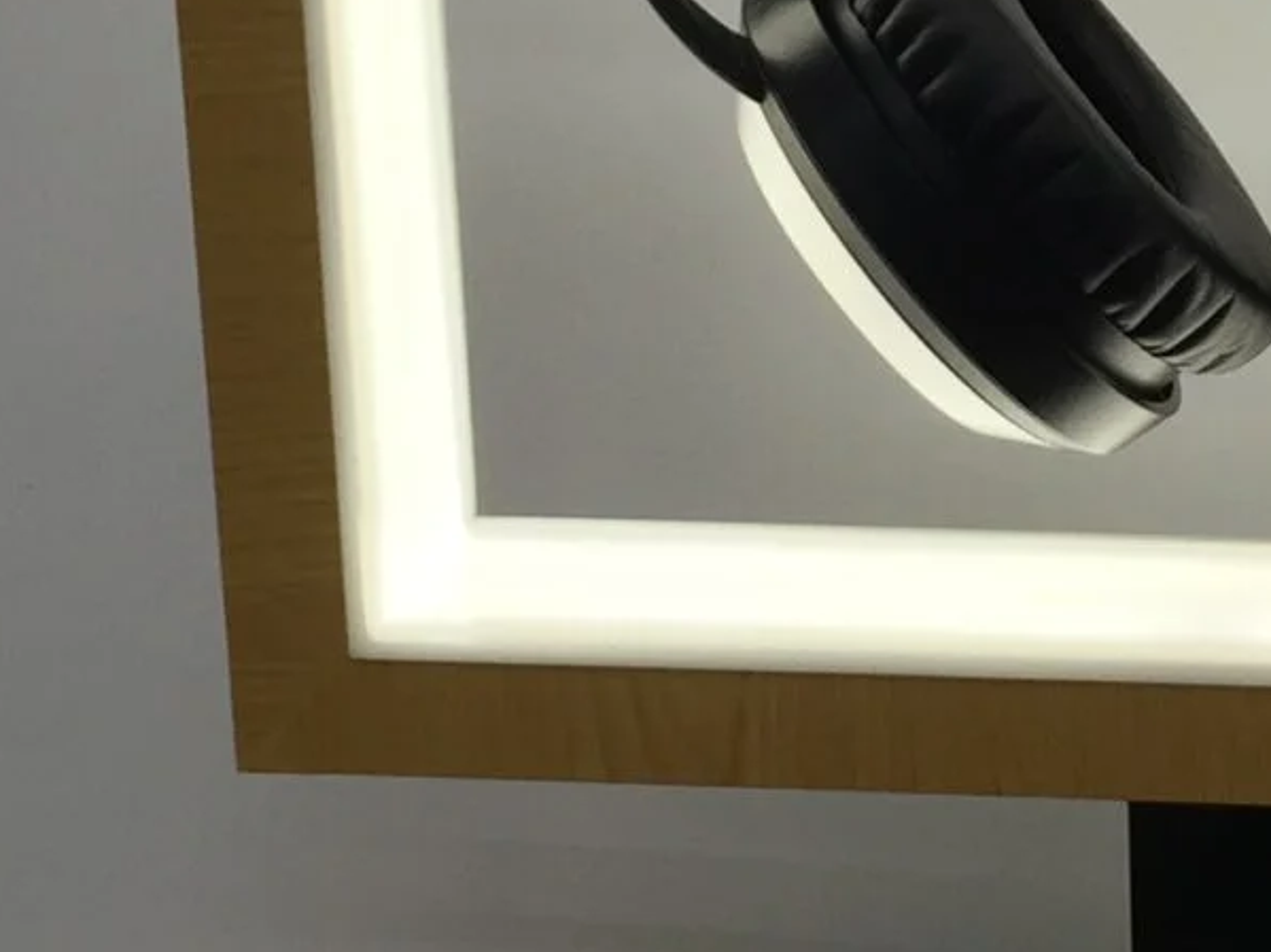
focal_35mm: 124
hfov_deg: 15.6
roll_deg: -0.9
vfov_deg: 11.9
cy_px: 310
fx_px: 4552
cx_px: 1233
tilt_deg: -15.0
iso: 32
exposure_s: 1/50
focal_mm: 4.15
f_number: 2.2
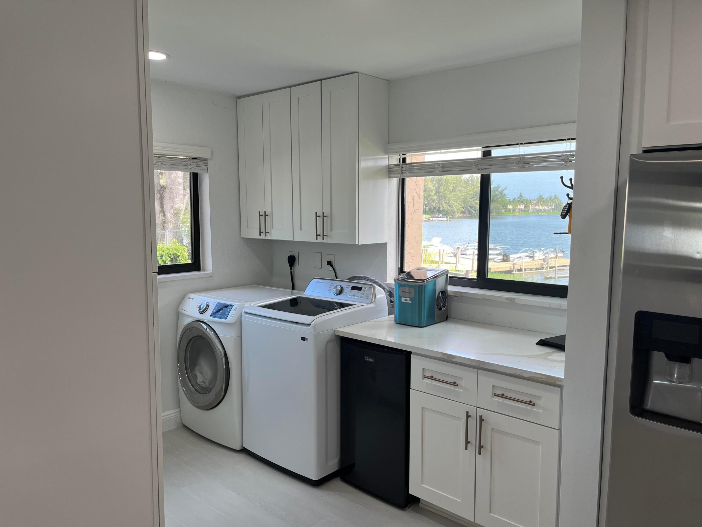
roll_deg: +0.1
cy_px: 264
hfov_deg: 67.3
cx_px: 351
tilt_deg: -6.3
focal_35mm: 26
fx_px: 527
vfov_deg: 53.1
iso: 40
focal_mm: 5.1
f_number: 1.6
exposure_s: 1/225
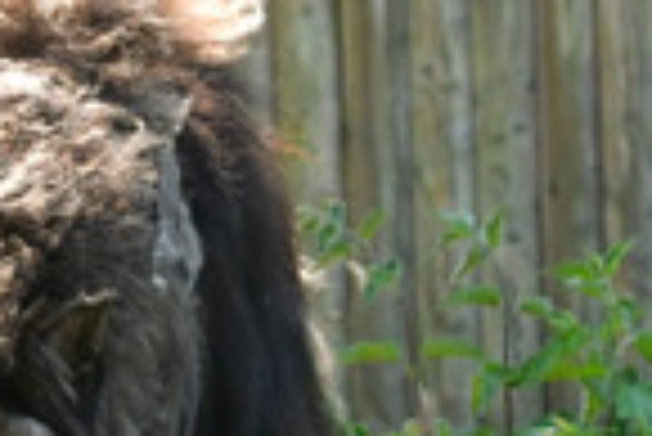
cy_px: 551
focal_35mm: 969
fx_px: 17567
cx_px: -76
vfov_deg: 1.4
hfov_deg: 2.1
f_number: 3.5
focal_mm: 110
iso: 1000
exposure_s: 1/2500
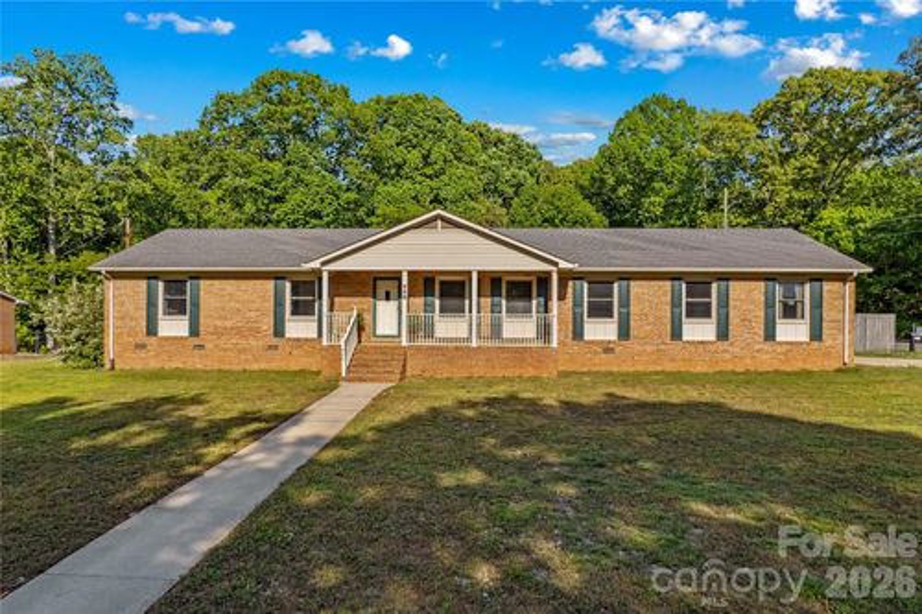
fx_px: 563
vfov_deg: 57.2
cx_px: 461
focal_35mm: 22
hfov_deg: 78.6
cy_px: 307
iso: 100
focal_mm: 8.38
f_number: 2.8
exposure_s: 1/800
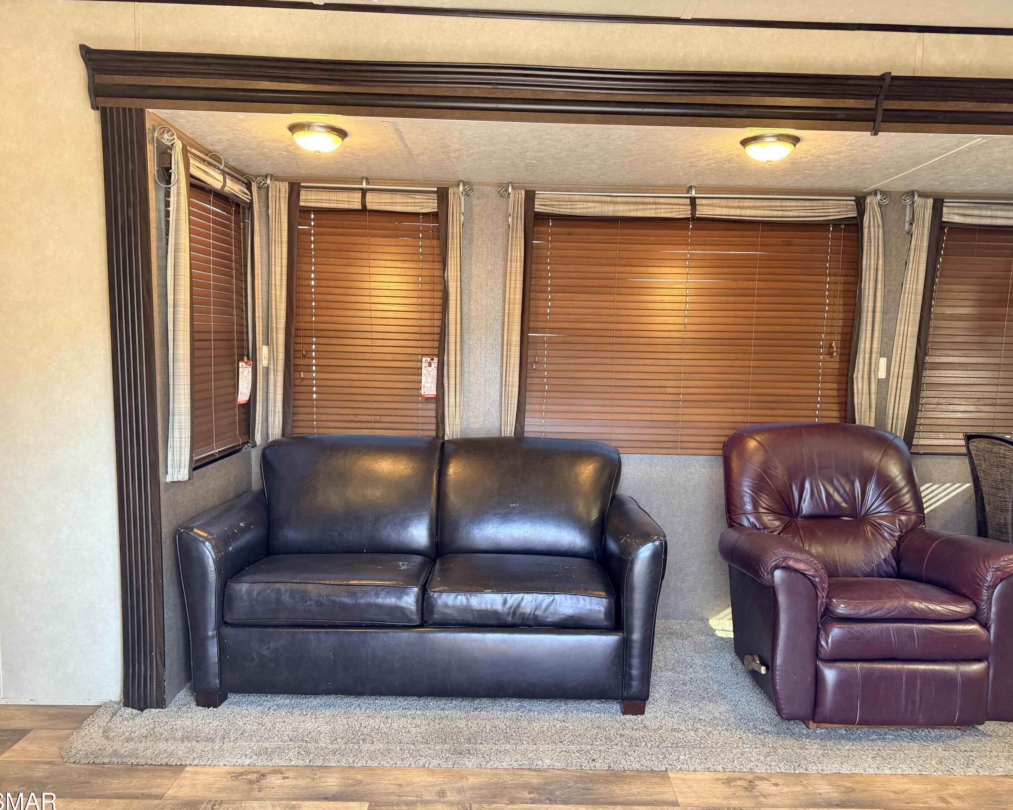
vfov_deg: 54.9
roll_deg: -1.5
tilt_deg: -5.7
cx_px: 531
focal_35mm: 26
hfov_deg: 66.0
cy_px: 419
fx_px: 779
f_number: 1.78
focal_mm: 6.76
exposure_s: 1/60
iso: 320
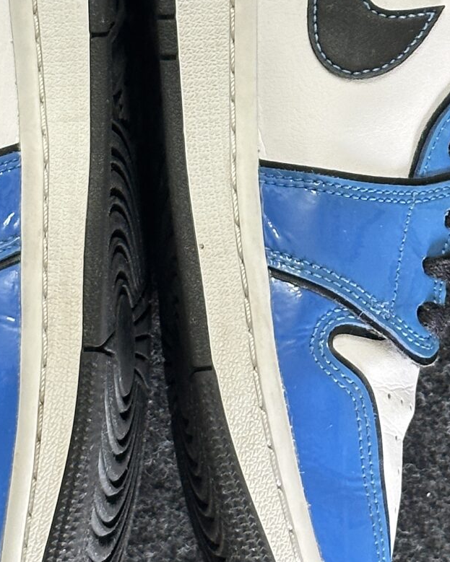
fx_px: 2564
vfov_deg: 12.5
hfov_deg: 10.0
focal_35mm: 154
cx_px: 130
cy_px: 154
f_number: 1.78
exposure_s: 1/50
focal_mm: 6.86
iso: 160
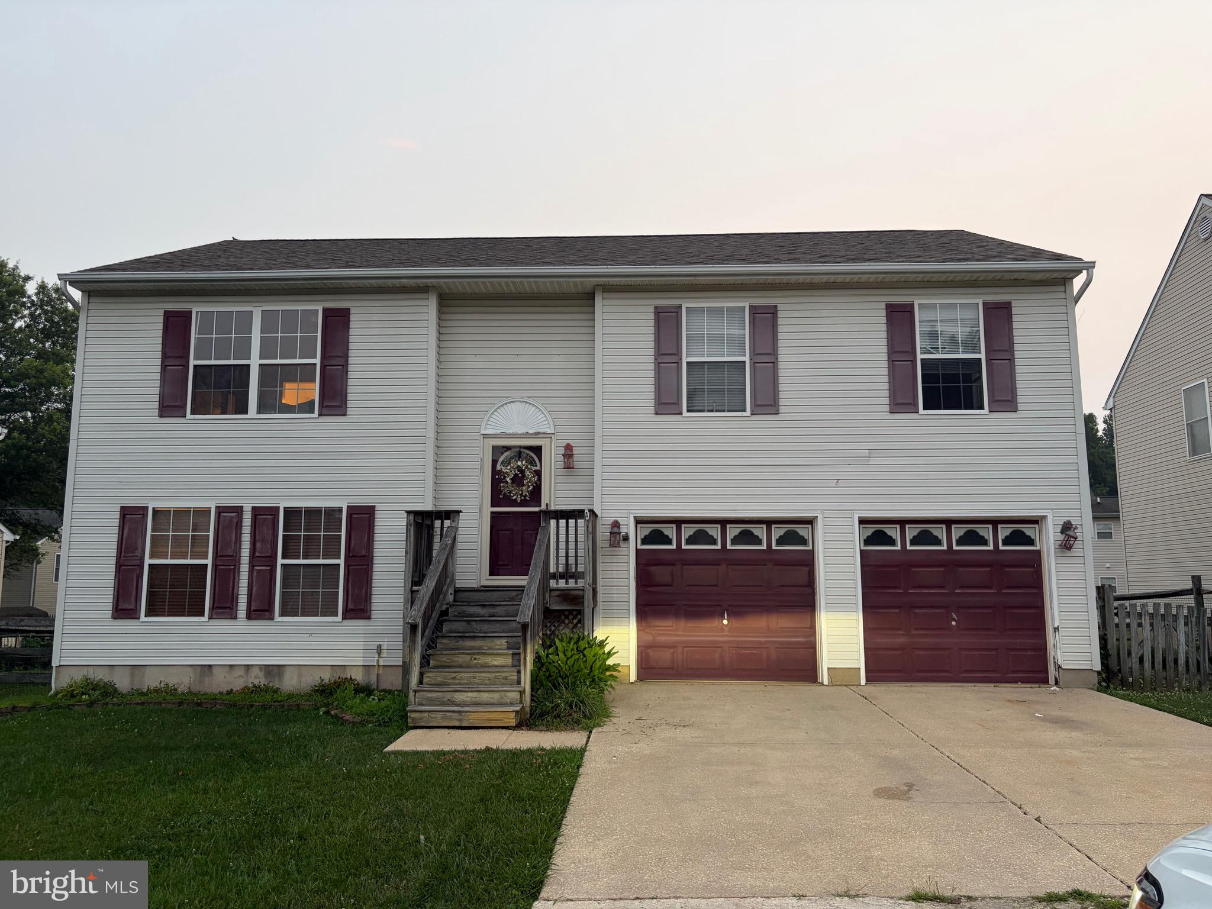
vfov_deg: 53.1
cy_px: 454
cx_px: 606
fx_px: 910
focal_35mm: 26
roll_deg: +0.3
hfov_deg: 67.3
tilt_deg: +7.7
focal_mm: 5.96
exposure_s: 1/94
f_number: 1.6
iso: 125
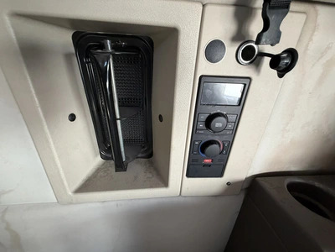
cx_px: 168
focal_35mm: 14
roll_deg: -0.5
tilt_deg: -22.6
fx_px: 135
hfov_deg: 102.1
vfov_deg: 85.7
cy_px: 126
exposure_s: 1/69
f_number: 2.2
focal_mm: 2.22
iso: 320
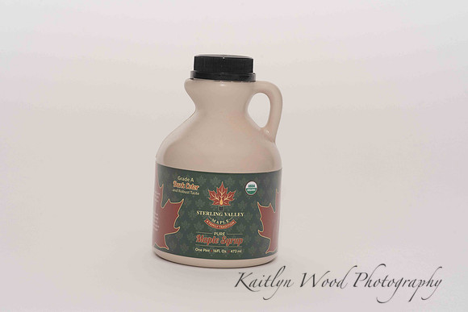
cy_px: 156
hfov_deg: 23.9
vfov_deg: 16.1
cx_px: 234
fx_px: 1105
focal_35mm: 85
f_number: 13
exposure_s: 1/100
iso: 400
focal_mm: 85
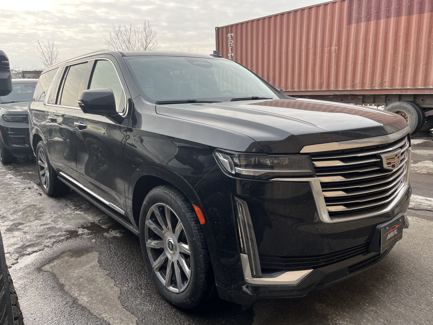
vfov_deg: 53.1
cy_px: 162
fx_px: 325
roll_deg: +2.1
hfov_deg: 67.3
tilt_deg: -12.7
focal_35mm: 26
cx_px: 216
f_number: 1.6
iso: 50
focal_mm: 5.1
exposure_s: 1/513
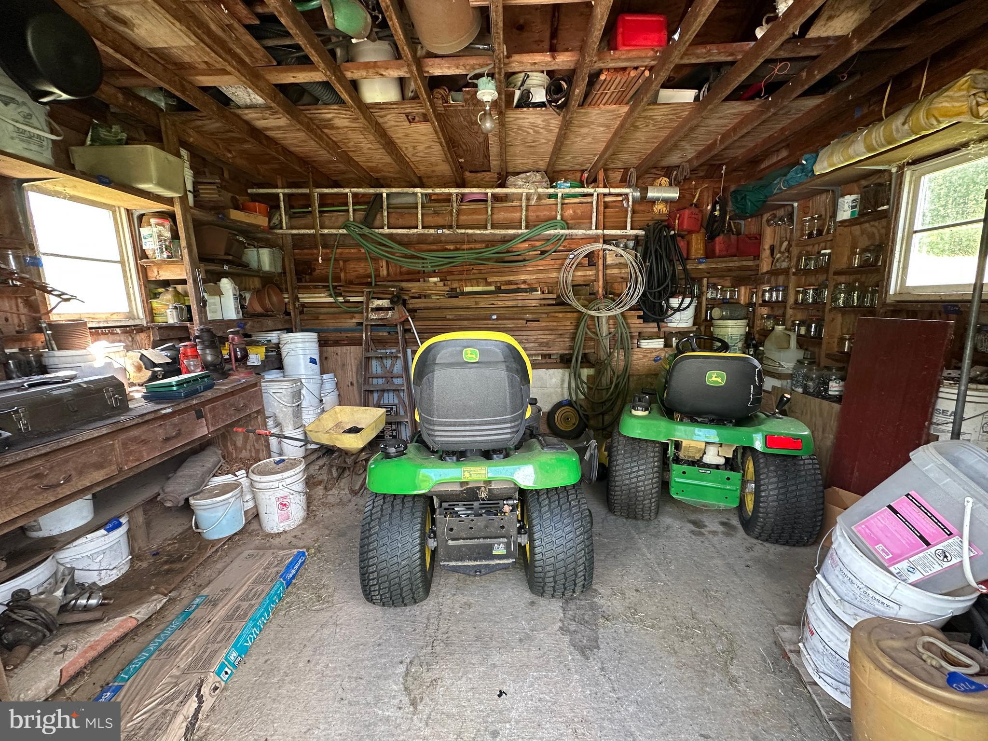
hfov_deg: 102.1
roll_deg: +2.7
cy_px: 370
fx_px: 400
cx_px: 494
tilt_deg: -9.6
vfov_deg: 85.7
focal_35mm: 14
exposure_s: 1/99
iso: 250
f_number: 2.2
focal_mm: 2.22
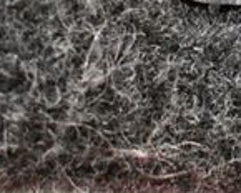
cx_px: 376
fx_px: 2076
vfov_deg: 5.3
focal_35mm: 291
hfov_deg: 6.5
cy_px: -135
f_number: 4.5
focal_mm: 35
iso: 3200
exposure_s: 1/80
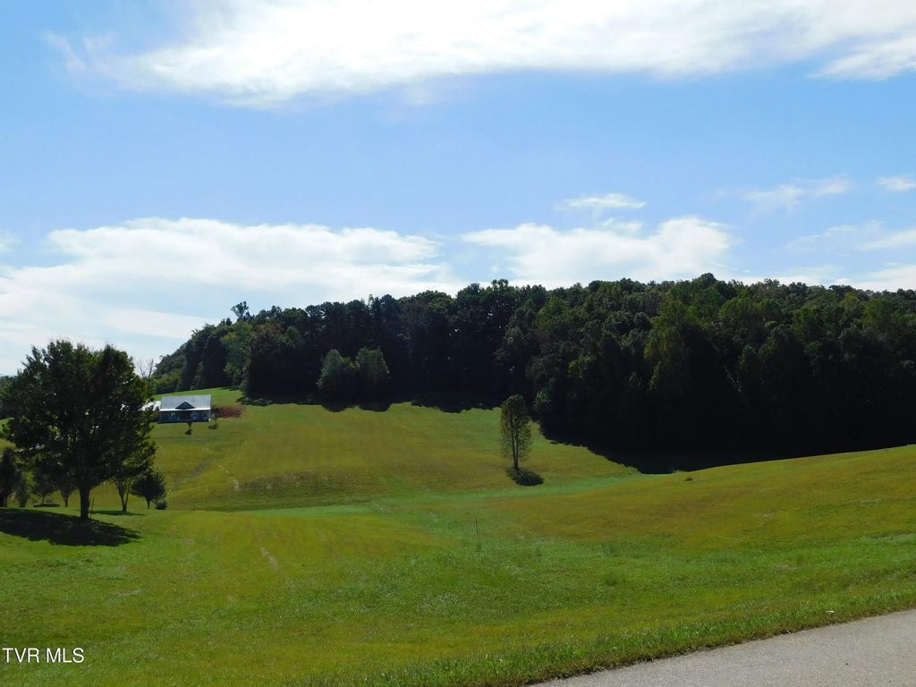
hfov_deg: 51.4
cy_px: 344
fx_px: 953
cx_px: 458
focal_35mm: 36
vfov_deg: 39.7
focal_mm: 6.3
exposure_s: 1/500
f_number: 7
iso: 125
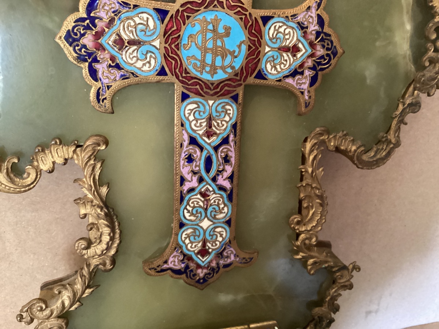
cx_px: 220
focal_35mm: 31
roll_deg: -9.8
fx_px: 393
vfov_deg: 45.4
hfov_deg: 58.4
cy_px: 164
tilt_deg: -40.3
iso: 640
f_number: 2.4
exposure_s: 1/25
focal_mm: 3.3
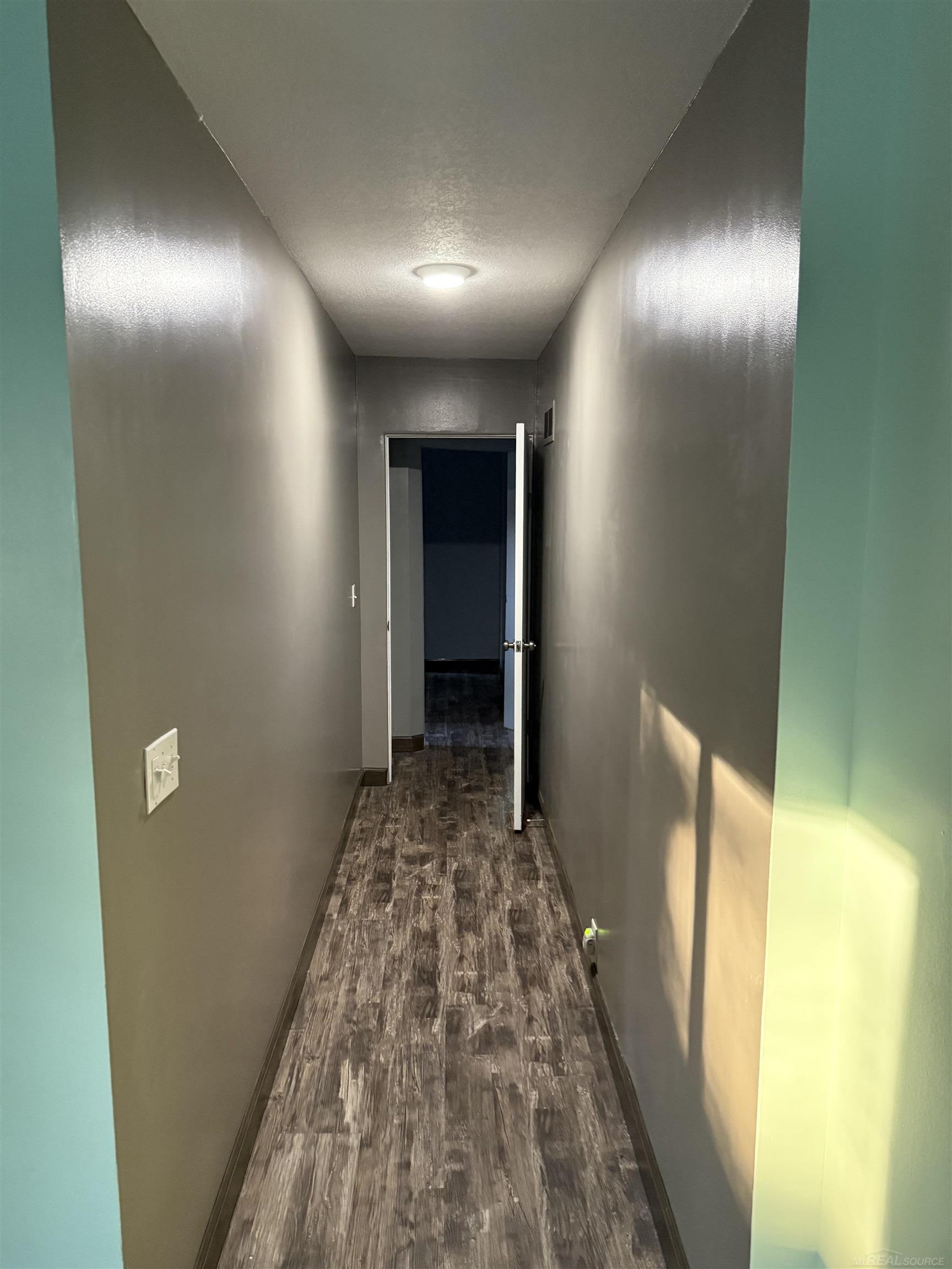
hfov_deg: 56.8
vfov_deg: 71.6
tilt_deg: -7.1
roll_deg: +0.4
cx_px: 476
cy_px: 634
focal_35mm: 24
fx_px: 880
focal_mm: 6.76
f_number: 1.78
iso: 800
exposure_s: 1/60
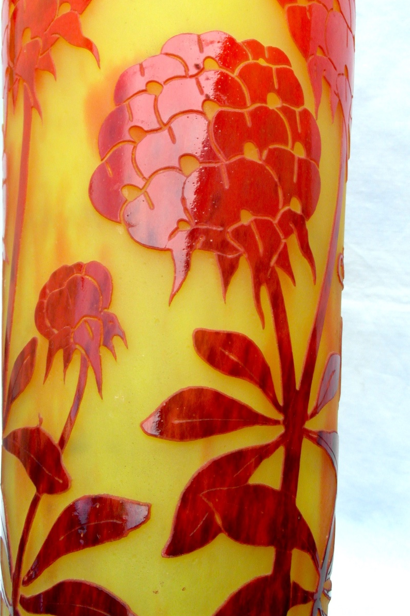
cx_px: 190
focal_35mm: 43
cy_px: 307
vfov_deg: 45.4
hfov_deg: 31.2
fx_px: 735
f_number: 5.8
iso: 80
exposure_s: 1/90
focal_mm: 6.8
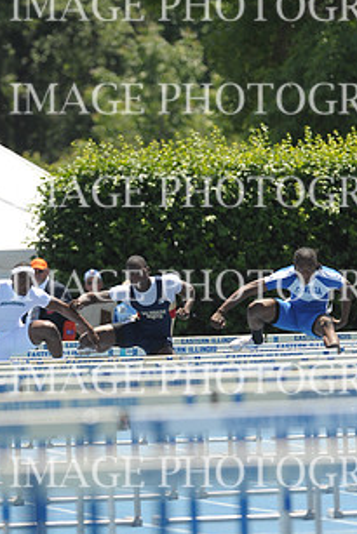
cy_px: 424
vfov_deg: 2.7
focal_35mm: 755
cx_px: 146
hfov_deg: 1.8
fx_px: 11217
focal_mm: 400
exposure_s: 1/1250
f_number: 5.6
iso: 320
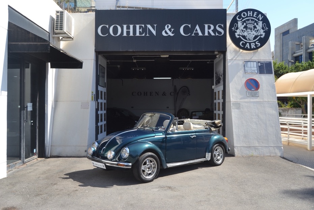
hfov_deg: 57.2
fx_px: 288
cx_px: 157
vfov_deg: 40.0
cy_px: 105
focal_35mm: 33
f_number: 6.3
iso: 100
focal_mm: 22
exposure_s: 1/160
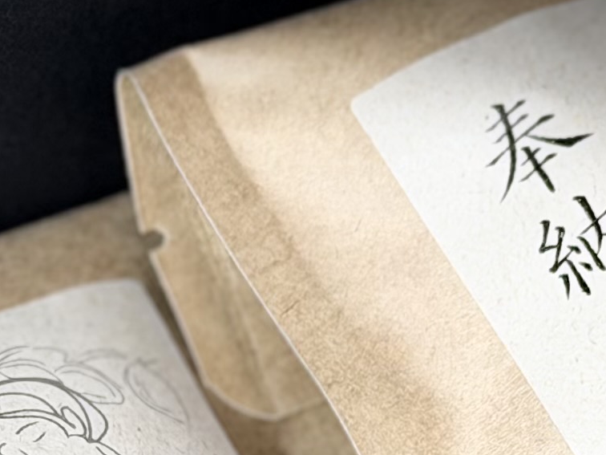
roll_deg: +4.0
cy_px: 633
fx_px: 4482
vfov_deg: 5.8
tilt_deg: -42.0
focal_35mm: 256
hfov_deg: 7.7
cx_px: 251
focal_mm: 6.76
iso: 64
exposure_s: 1/60
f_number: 1.78
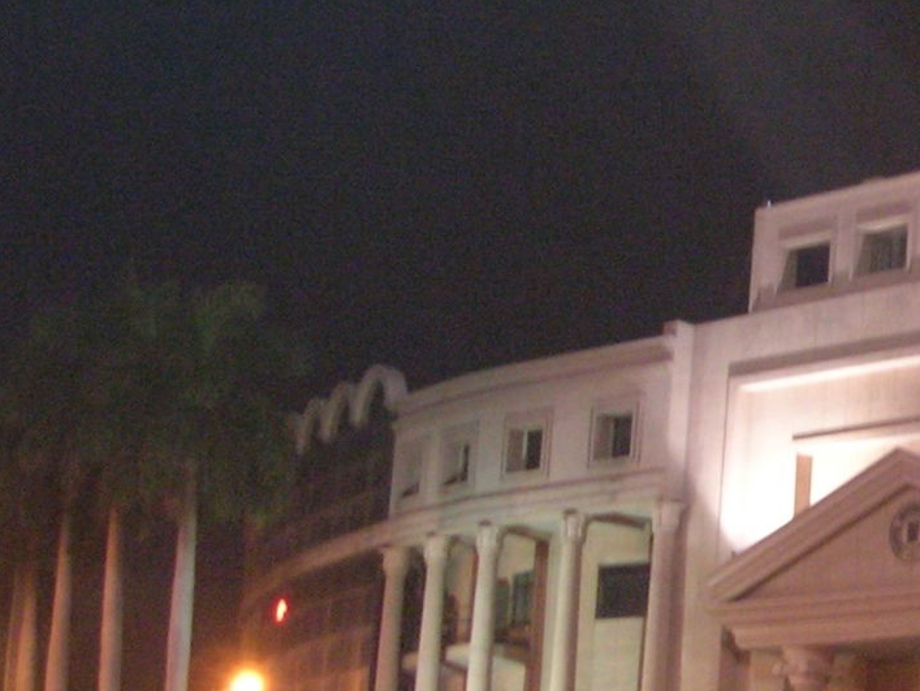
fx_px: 2526
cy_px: 524
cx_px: 1110
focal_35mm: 95
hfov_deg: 19.4
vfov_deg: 15.5
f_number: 2.8
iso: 200
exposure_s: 1/1.4
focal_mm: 5.8
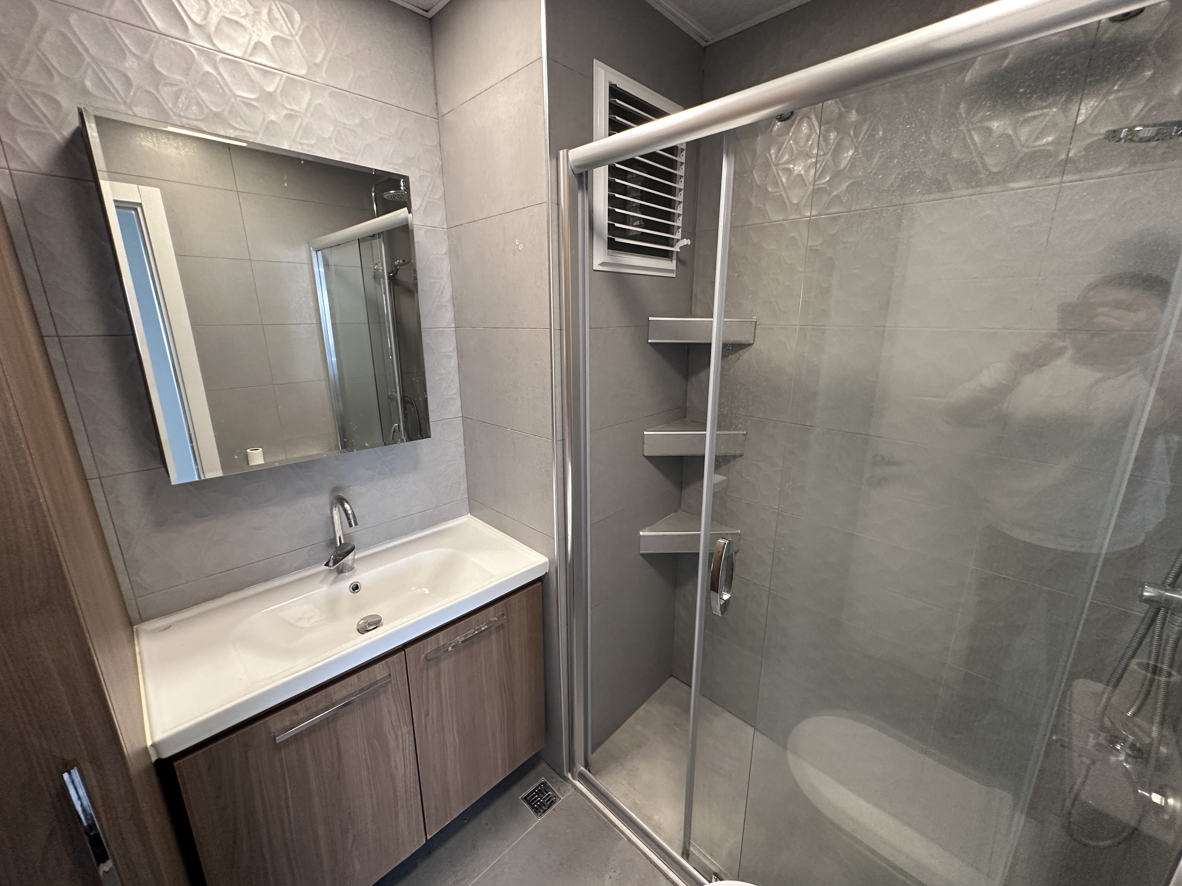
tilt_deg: -13.8
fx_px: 478
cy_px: 443
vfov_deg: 85.7
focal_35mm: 14
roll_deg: -0.5
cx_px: 591
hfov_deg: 102.1
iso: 250
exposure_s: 1/100
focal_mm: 2.22
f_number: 2.2
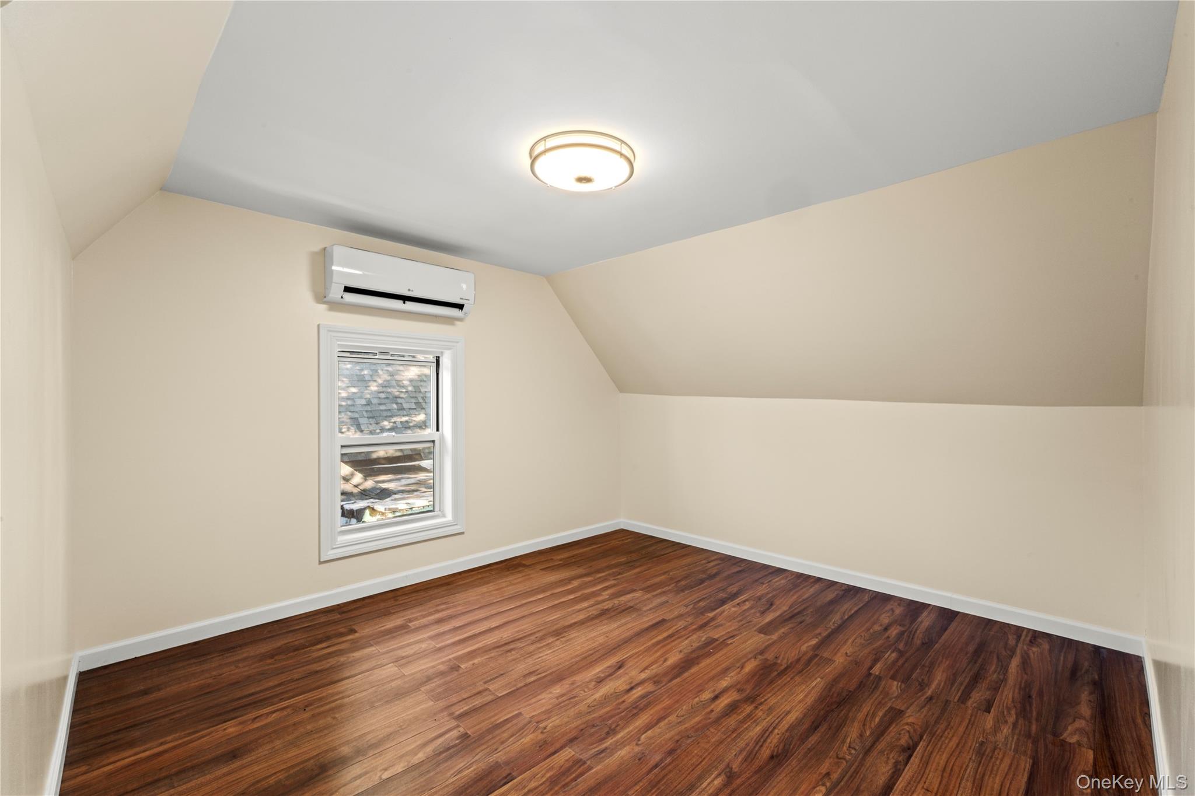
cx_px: 598
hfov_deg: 104.3
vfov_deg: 81.2
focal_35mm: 14
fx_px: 465
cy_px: 398
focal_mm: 14
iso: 200
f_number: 13
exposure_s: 6
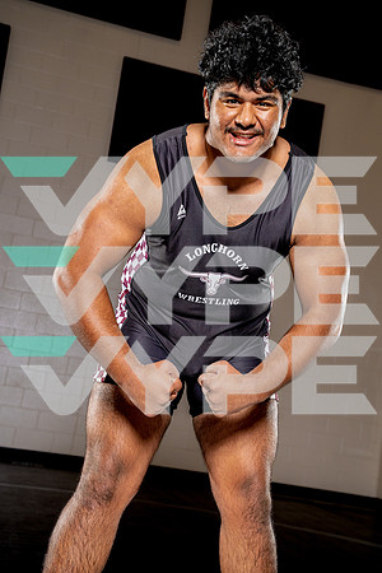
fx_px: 844
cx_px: 191
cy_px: 286
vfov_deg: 37.5
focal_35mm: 53
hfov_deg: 25.5
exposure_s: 1/250
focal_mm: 53
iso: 320
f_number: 5.6
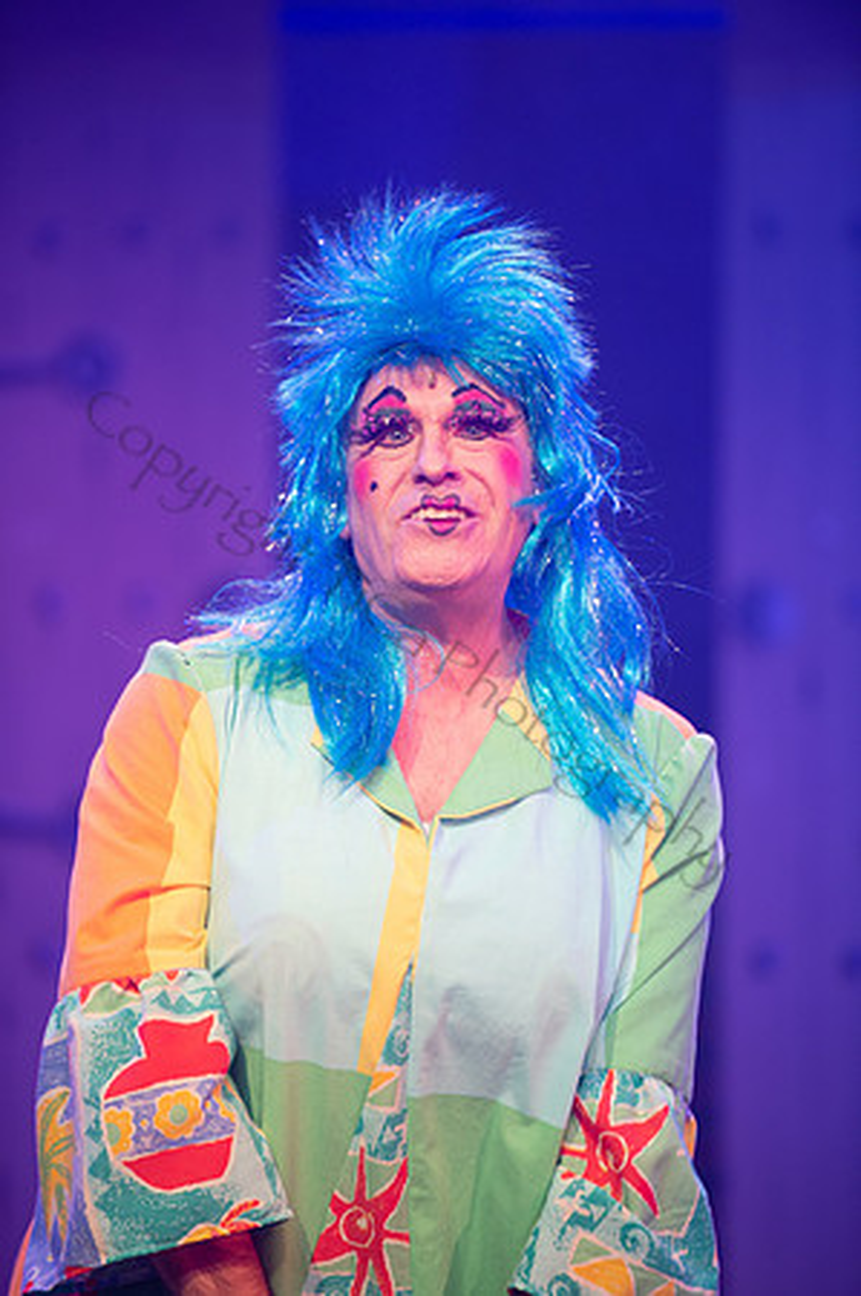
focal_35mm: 200
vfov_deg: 10.3
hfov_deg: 6.9
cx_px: 430
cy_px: 648
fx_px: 7191
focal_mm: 200
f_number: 2.8
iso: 1000
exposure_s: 1/200
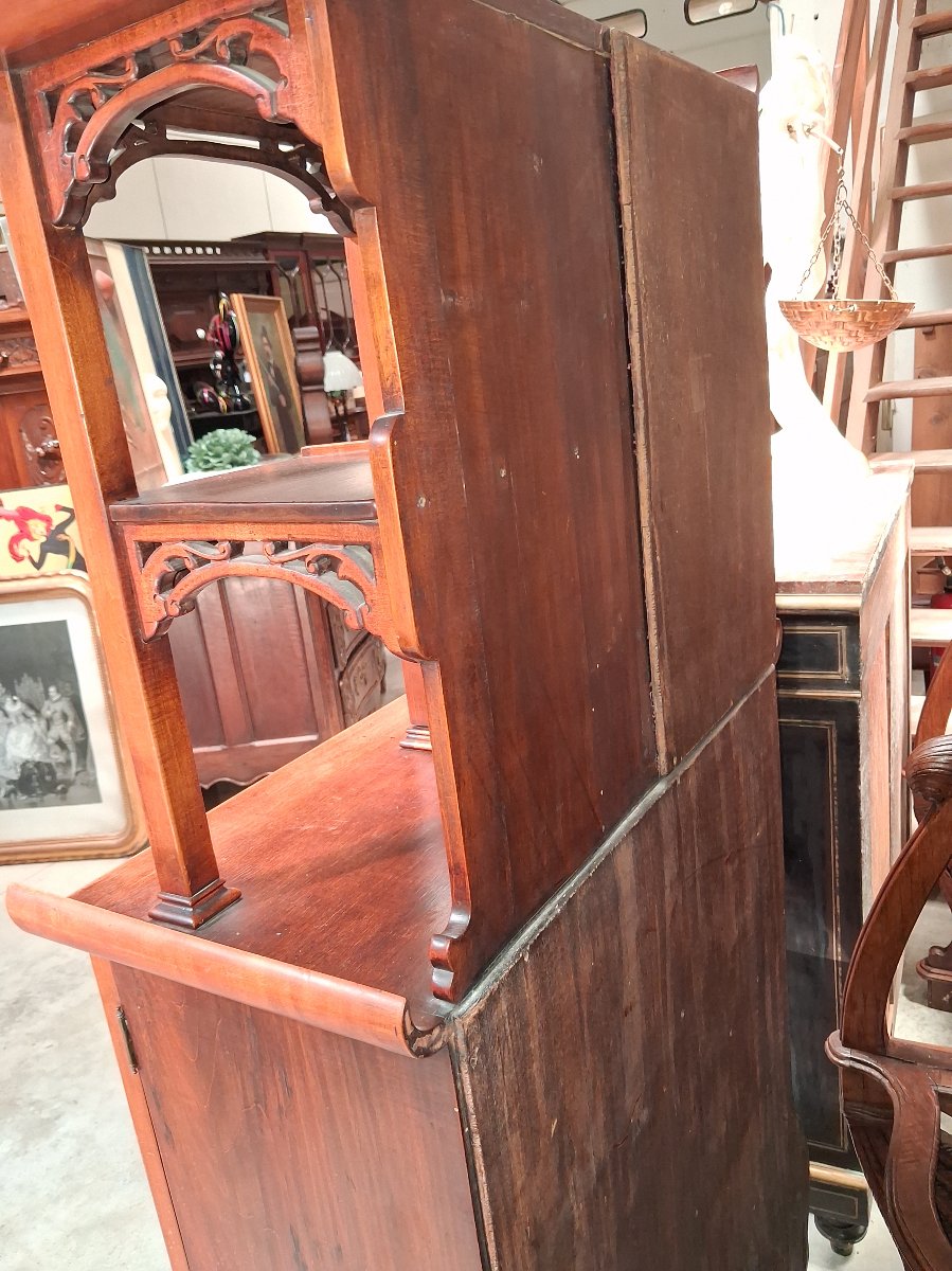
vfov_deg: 65.3
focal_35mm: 27
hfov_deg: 51.3
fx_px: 991
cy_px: 636
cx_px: 476
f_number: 1.8
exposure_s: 1/40
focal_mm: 4
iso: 20
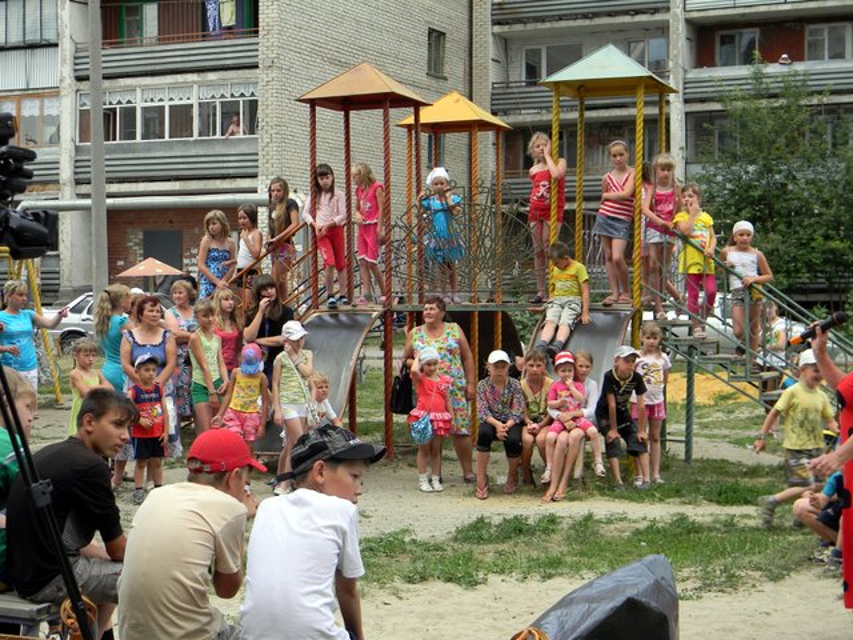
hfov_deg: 34.3
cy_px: 320
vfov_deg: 26.1
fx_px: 1380
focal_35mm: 56
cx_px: 426
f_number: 4.1
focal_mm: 10.1
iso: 80
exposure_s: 1/146
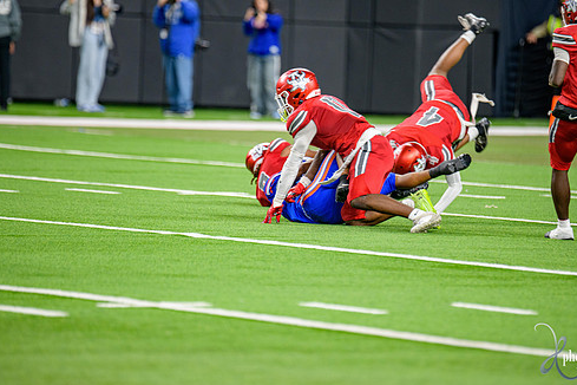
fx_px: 5705
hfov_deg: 5.8
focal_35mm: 356
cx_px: 319
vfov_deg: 3.9
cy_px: 181
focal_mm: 300
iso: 1000
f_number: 2.8
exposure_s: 1/400
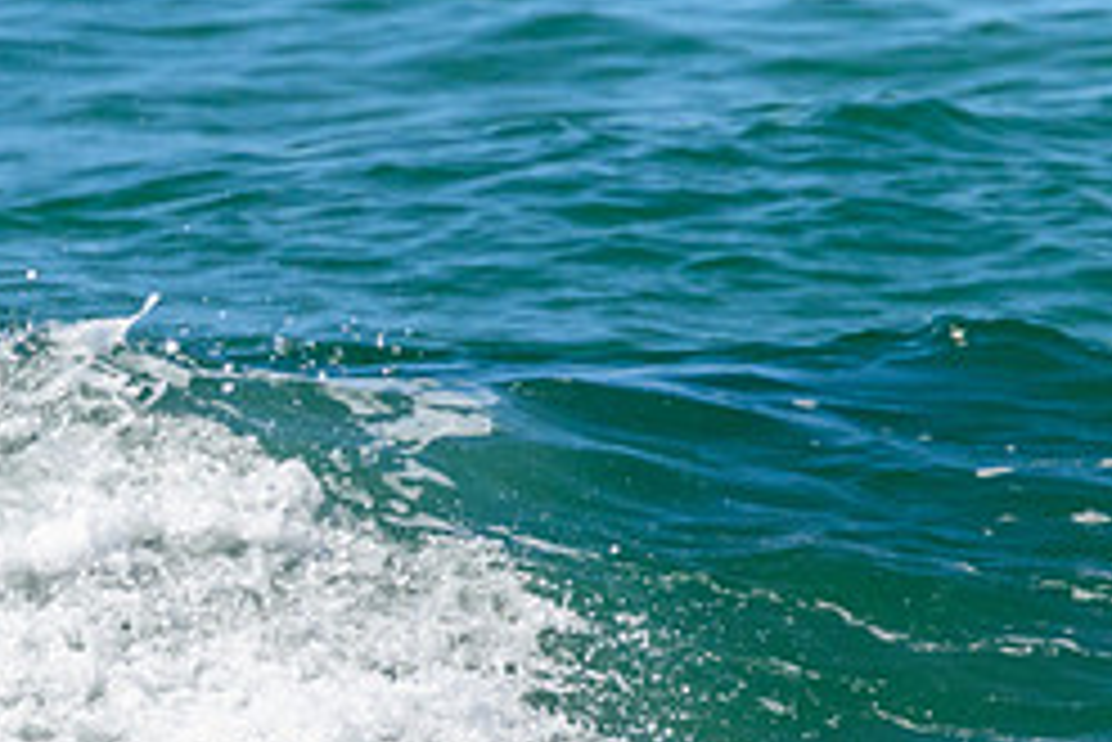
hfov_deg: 0.8
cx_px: -414
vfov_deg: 0.5
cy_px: 612
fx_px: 79737
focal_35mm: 2580
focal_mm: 800
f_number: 11
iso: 1100
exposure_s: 1/2000
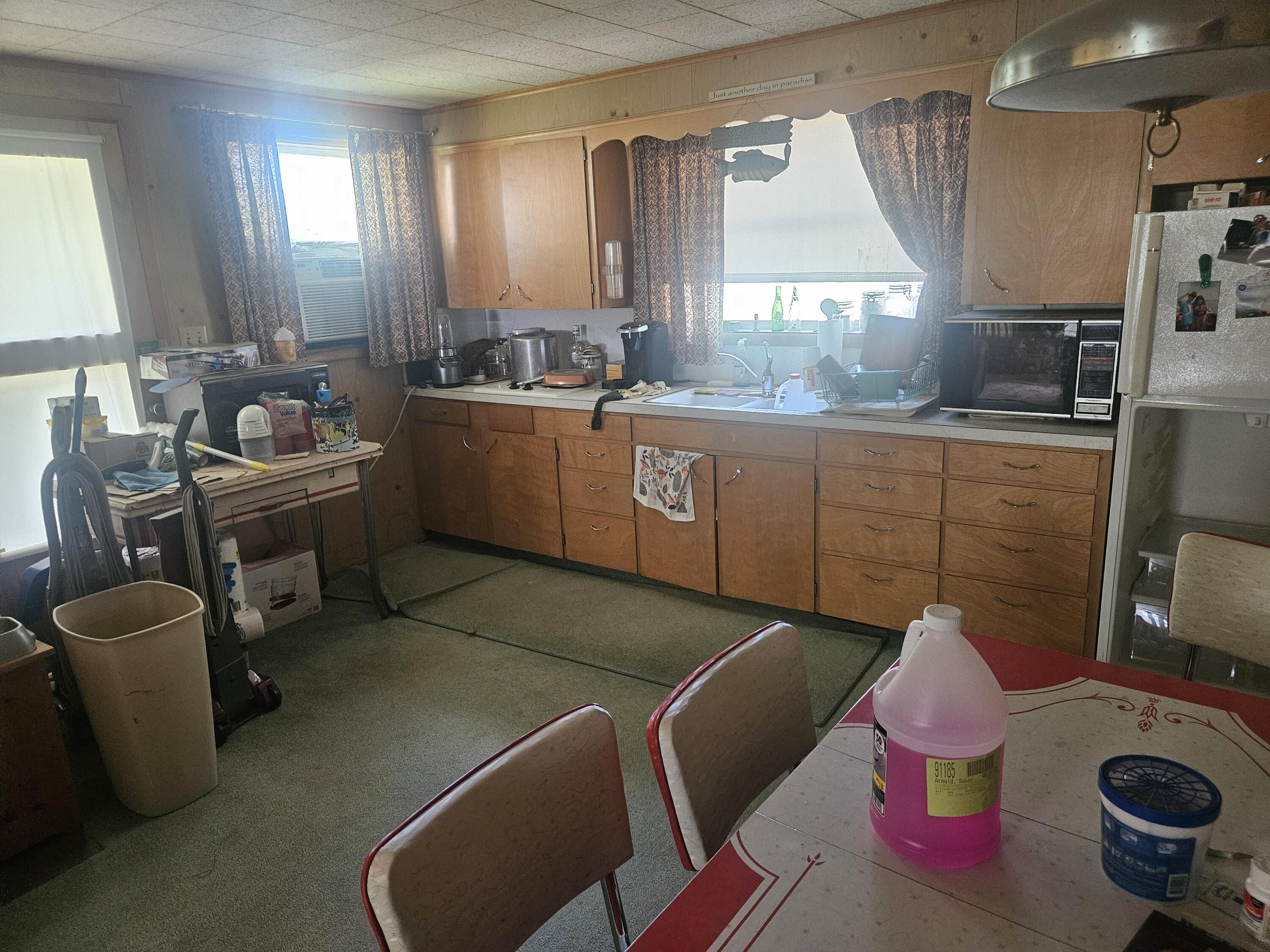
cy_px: 476
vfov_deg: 58.9
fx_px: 844
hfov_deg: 73.9
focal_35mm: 23
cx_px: 635
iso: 640
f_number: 1.8
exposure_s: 1/60
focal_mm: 5.4
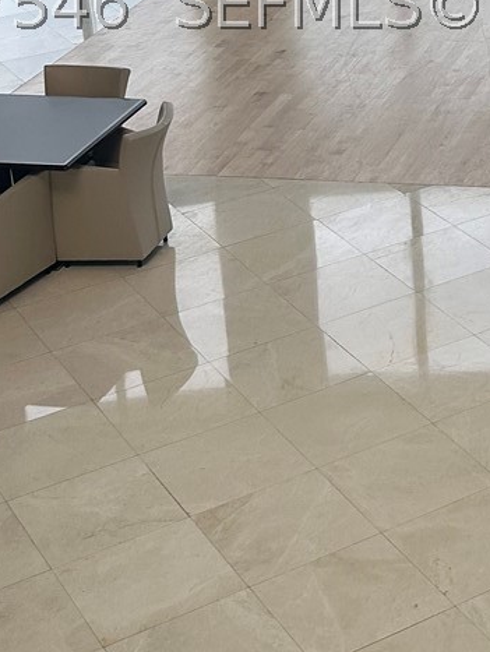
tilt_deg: -17.2
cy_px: 4
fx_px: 1677
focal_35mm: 89
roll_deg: +2.0
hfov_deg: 16.0
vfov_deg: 21.3
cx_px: 585
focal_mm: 5.7
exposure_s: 1/300
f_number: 1.5
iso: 50
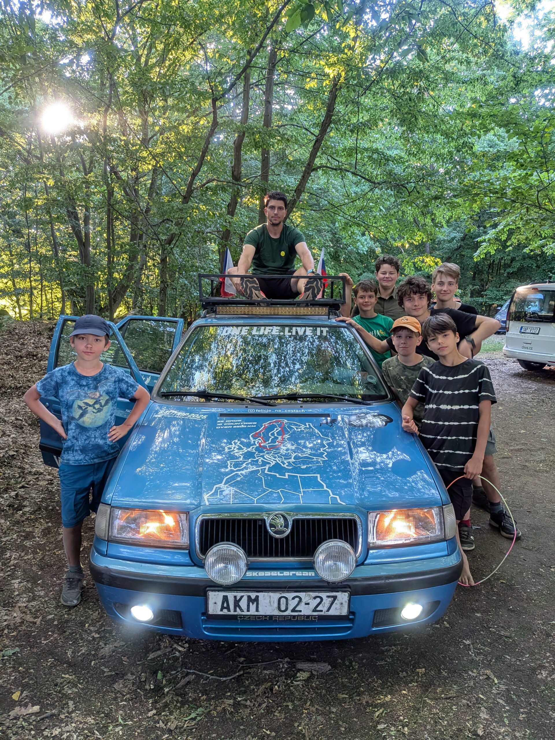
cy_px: 370
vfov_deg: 71.6
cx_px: 278
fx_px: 513
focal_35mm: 24
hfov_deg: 56.8
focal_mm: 4.53
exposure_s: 1/50
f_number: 1.7
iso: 81
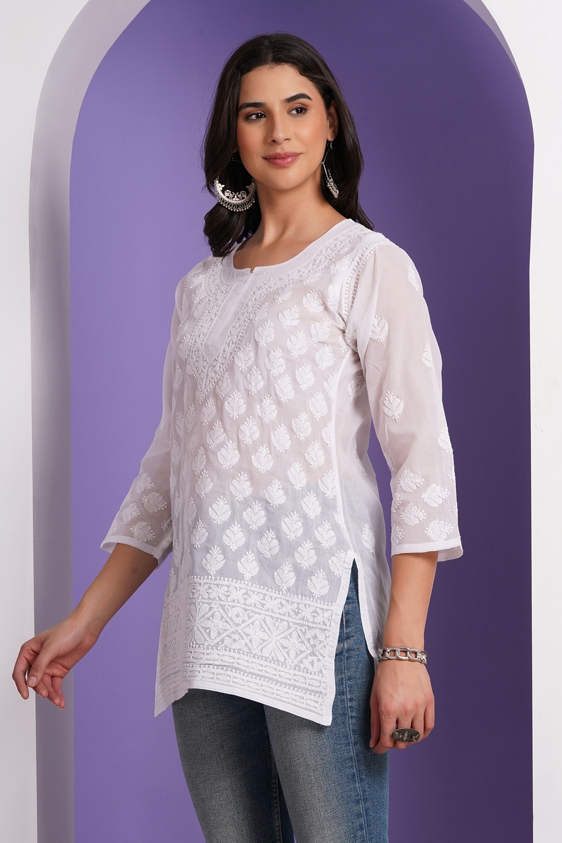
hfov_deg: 12.2
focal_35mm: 112
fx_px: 2622
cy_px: 422
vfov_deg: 18.3
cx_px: 281
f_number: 11
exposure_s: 1/125
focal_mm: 112
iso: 250
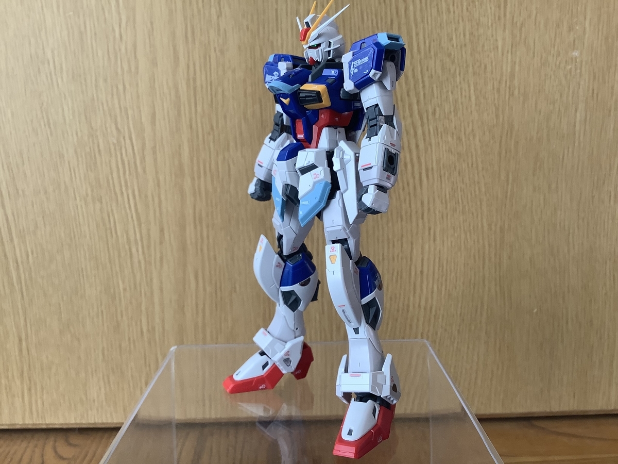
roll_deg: +1.4
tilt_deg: -10.4
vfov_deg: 45.4
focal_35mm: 31
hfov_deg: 58.4
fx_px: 553
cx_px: 309
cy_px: 232
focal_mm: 3.3
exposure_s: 1/60
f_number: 2.4
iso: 64
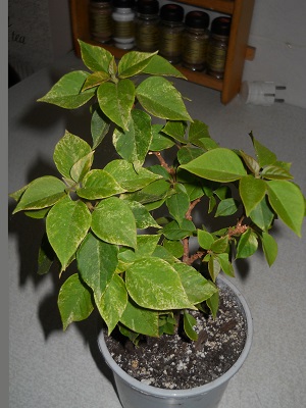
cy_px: 204
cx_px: 153
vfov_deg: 45.8
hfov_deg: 35.1
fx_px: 483
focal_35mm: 41
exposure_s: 1/30
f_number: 5.5
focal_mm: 6.72
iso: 80
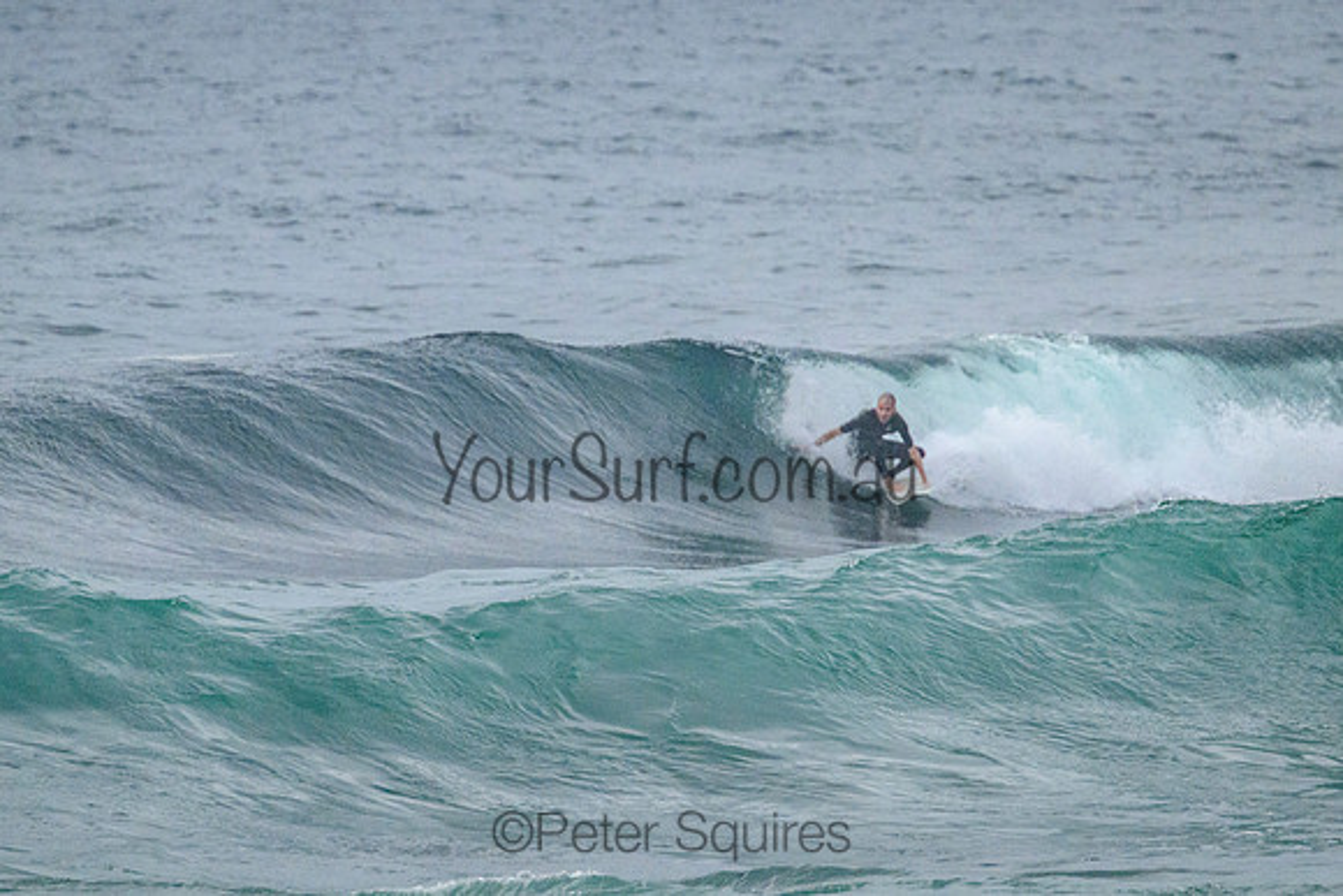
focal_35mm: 1100
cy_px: 373
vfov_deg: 1.3
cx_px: 729
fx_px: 41032
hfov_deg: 1.9
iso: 2500
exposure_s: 1/2000
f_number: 11
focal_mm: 800
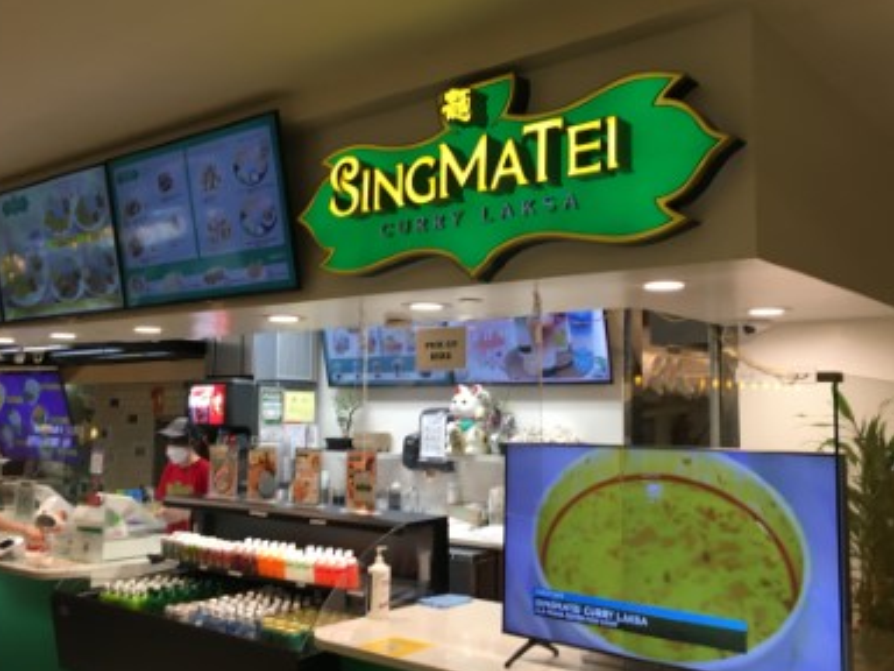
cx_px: 489
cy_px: 342
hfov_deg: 53.9
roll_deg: -1.0
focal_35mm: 34
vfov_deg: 41.8
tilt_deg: +4.7
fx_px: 878
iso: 50
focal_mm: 4.15
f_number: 2.2
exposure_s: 1/30
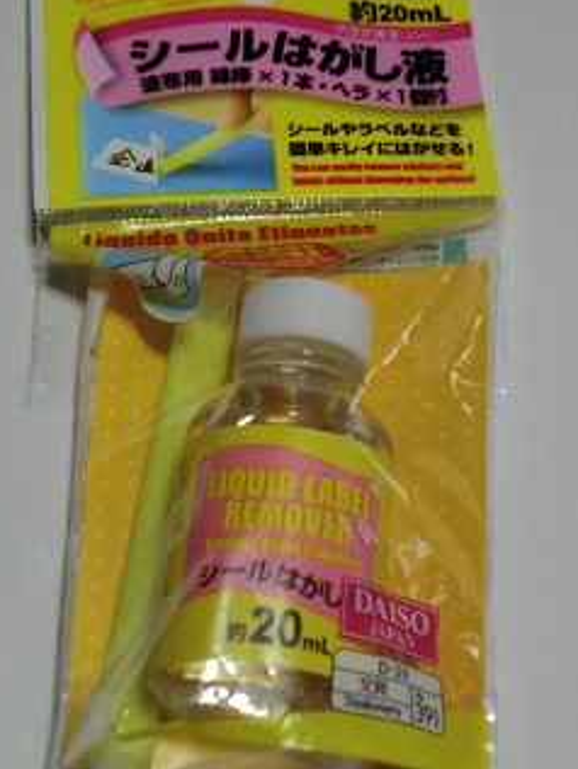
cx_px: 270
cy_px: 376
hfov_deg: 17.6
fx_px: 1869
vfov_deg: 23.3
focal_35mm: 84
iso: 400
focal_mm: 11.7
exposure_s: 1/60
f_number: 5.3
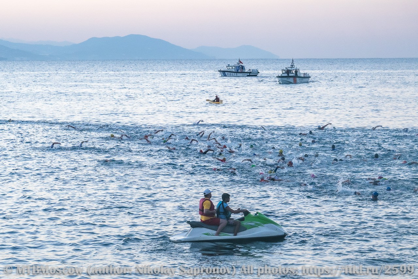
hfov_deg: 14.5
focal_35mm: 142
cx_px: 209
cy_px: 140
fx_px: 1648
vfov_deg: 9.7
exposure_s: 1/400
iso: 1000
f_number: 7.1
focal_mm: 95
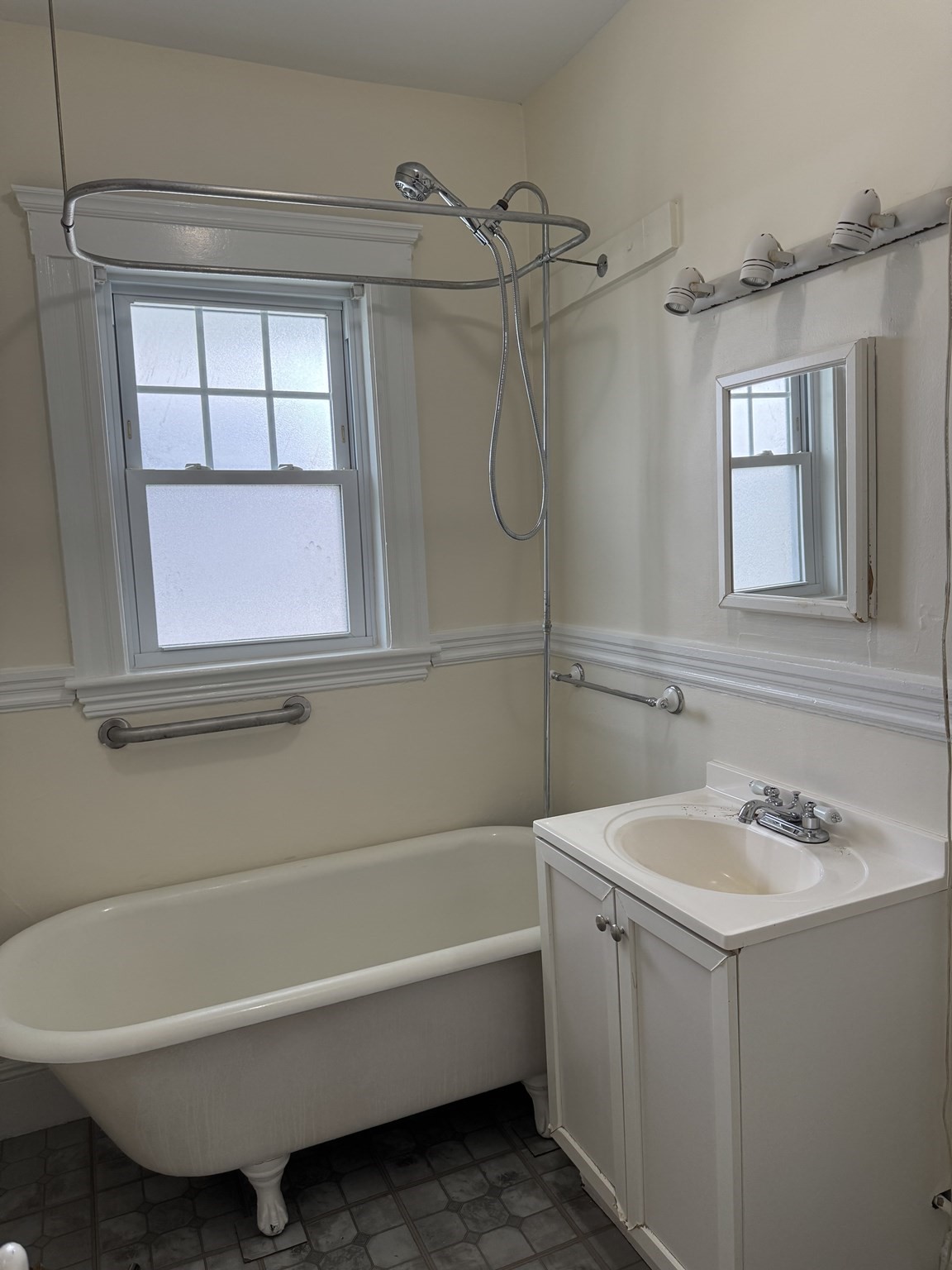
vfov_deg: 71.6
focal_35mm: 24
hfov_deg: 56.8
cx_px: 476
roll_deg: +2.8
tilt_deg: -6.7
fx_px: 880
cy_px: 635
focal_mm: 6.76
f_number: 1.78
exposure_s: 1/120
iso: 160
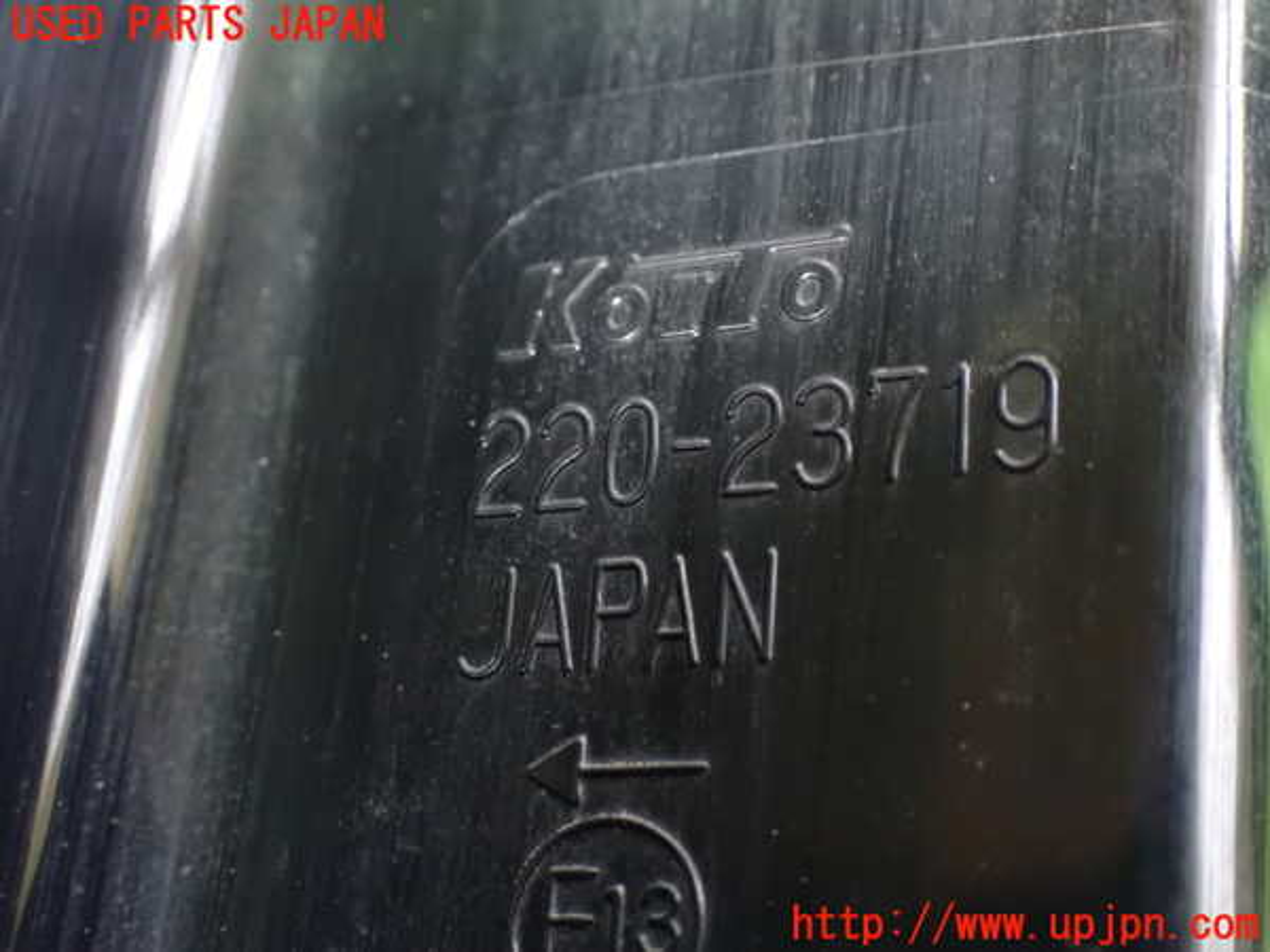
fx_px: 2128
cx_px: 635
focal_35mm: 58
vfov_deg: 25.2
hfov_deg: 33.2
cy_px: 476
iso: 1600
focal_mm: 10.35
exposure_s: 1/8
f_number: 3.5
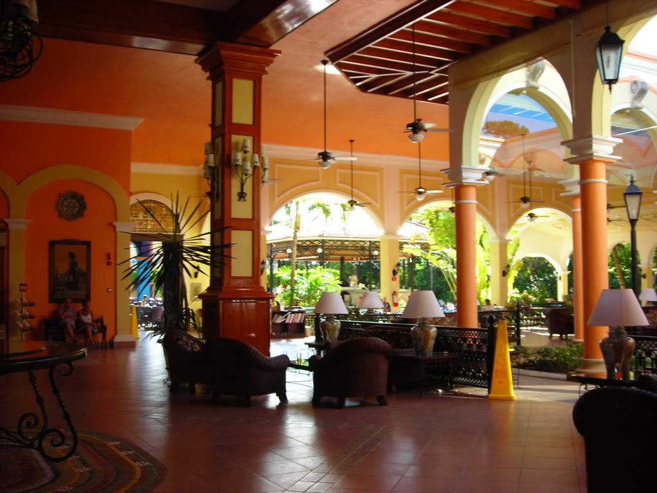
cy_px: 246
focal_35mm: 38
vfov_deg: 37.7
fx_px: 721
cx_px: 328
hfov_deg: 49.0
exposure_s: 1/58.3
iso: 50
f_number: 3.2
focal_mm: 6.3
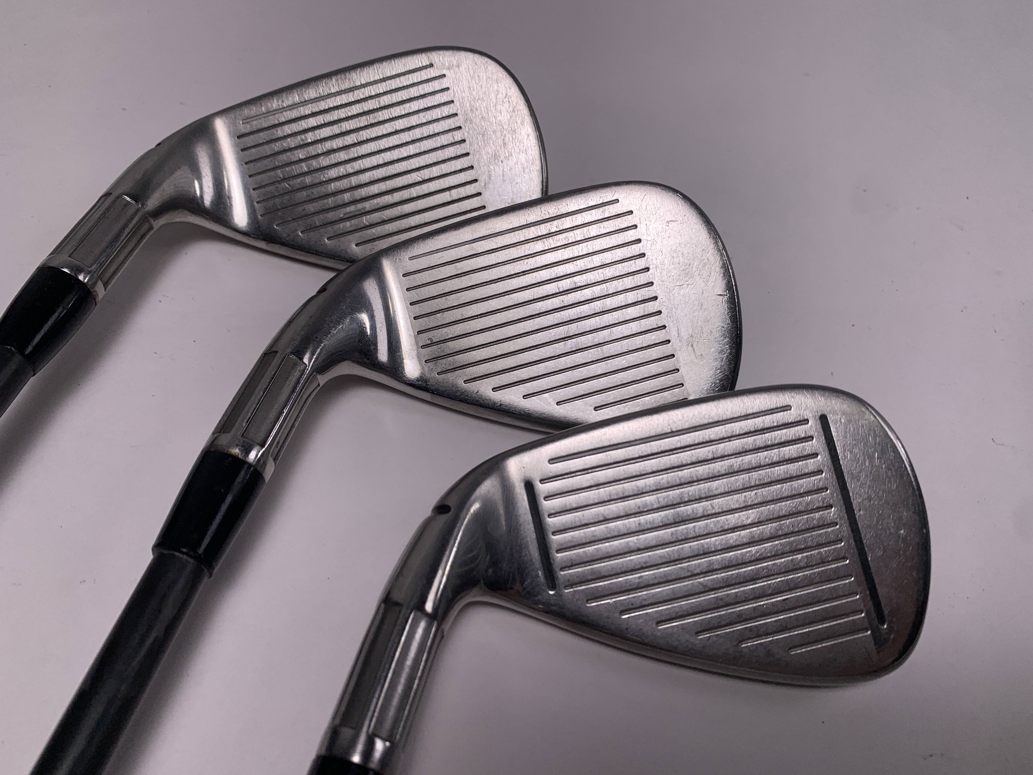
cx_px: 516
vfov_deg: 53.1
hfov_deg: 67.3
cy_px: 388
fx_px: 776
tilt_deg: -52.4
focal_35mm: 26
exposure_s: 1/1447
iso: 25
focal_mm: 4.25
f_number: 1.8
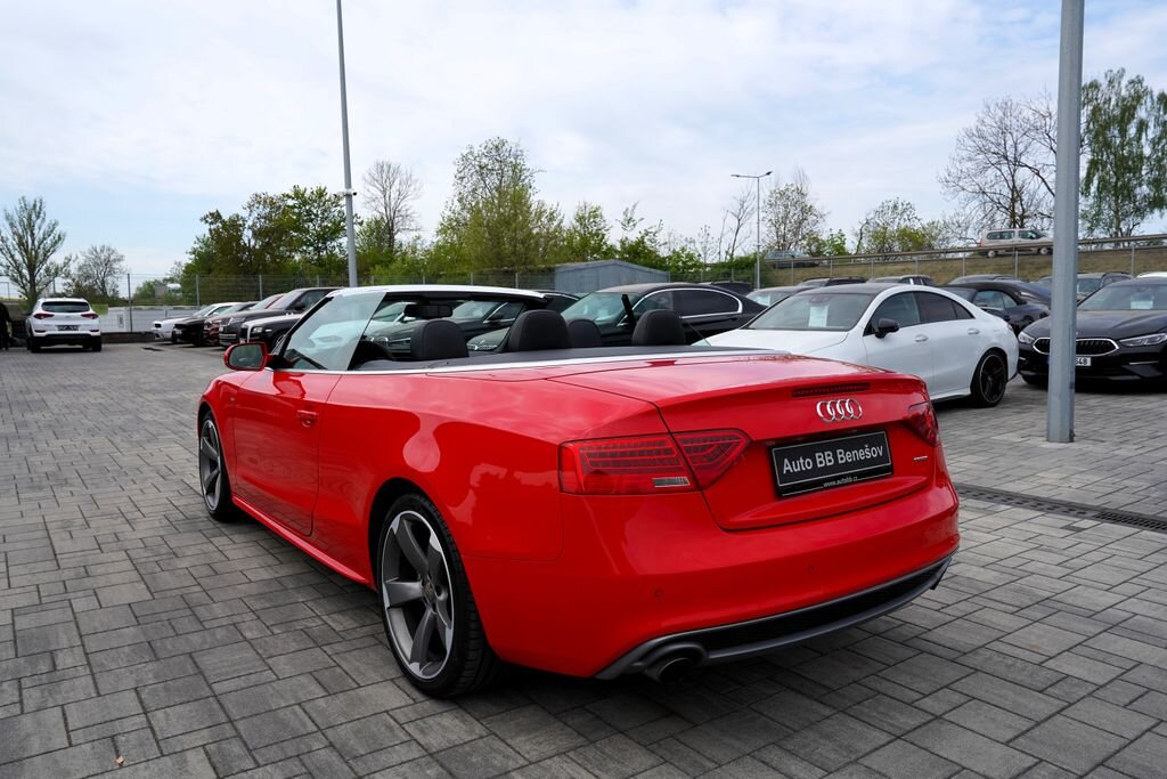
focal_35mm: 26
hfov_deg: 69.4
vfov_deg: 49.6
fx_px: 843
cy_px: 390
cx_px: 584
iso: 100
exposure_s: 1/250
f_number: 8
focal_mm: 26
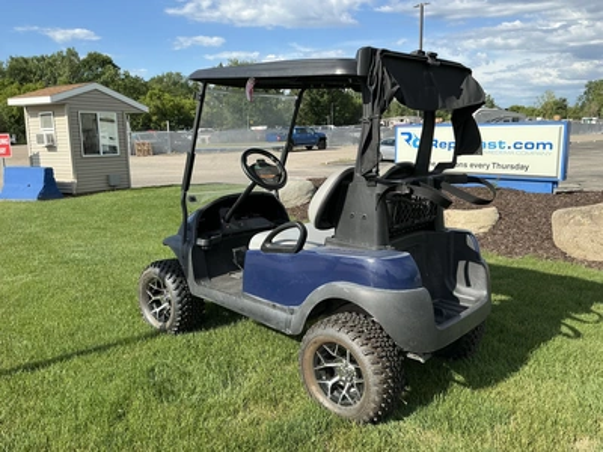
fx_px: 488
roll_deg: +1.5
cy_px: 226
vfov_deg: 49.7
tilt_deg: -9.8
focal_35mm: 28
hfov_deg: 63.4
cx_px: 302
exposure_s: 1/1221
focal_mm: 3
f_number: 1.8
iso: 25
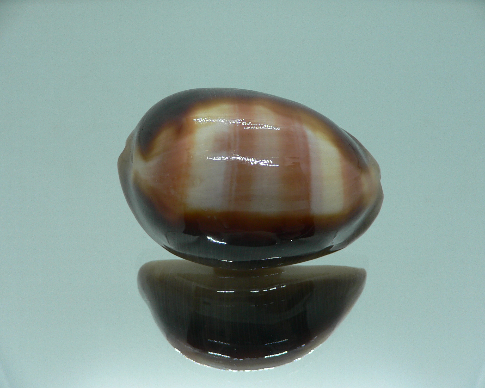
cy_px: 193
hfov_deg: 49.1
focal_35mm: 37
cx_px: 242
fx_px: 531
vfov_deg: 40.1
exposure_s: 1/60
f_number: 2.8
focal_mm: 4.6
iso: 80
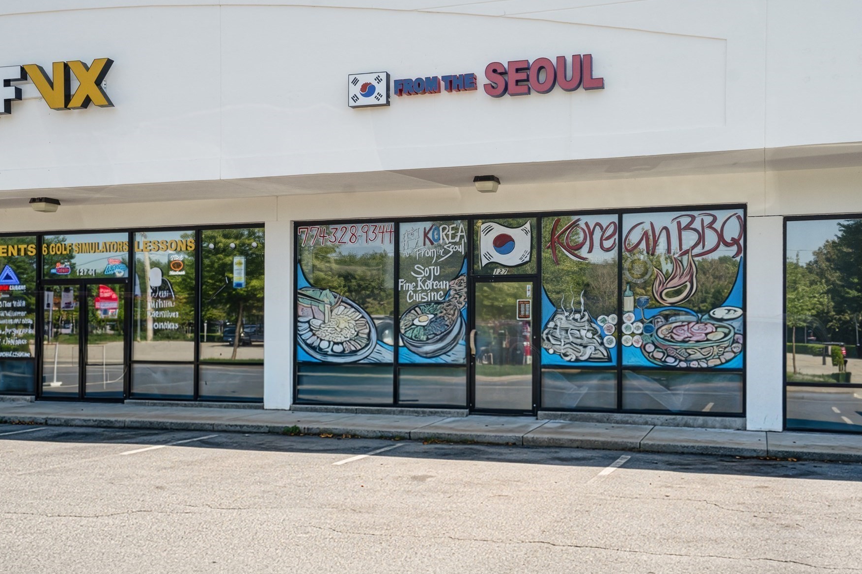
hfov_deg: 54.3
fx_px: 838
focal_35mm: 35
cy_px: 250
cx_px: 476
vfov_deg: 37.8
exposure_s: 1/1250
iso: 640
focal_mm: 30
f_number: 7.1
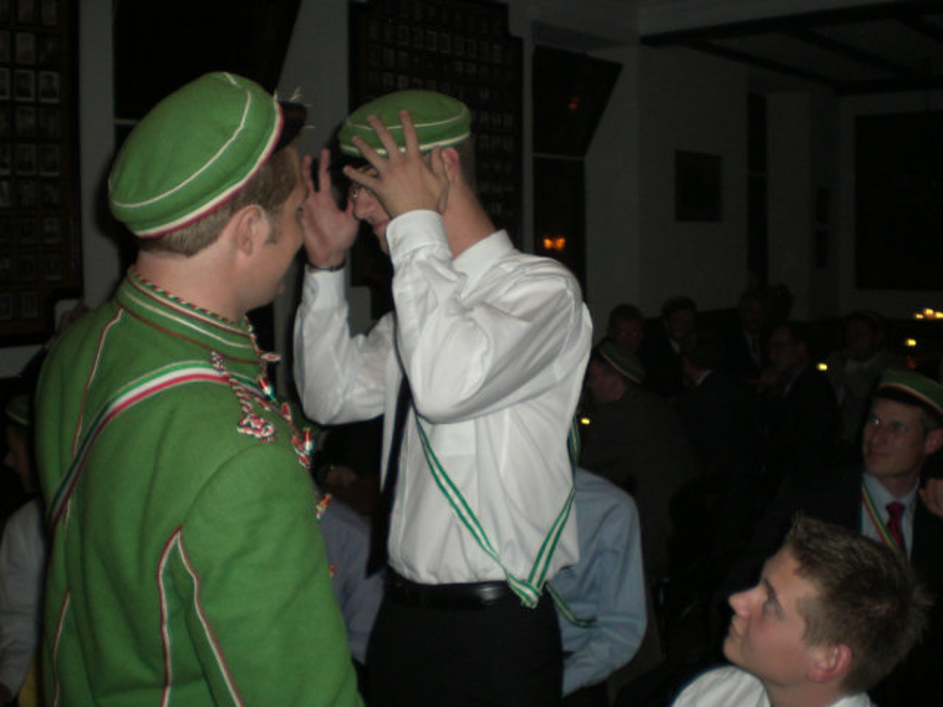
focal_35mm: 38
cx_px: 472
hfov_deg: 49.0
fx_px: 1035
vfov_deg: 37.7
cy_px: 354
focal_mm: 6.3
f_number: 3.1
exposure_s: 1/60
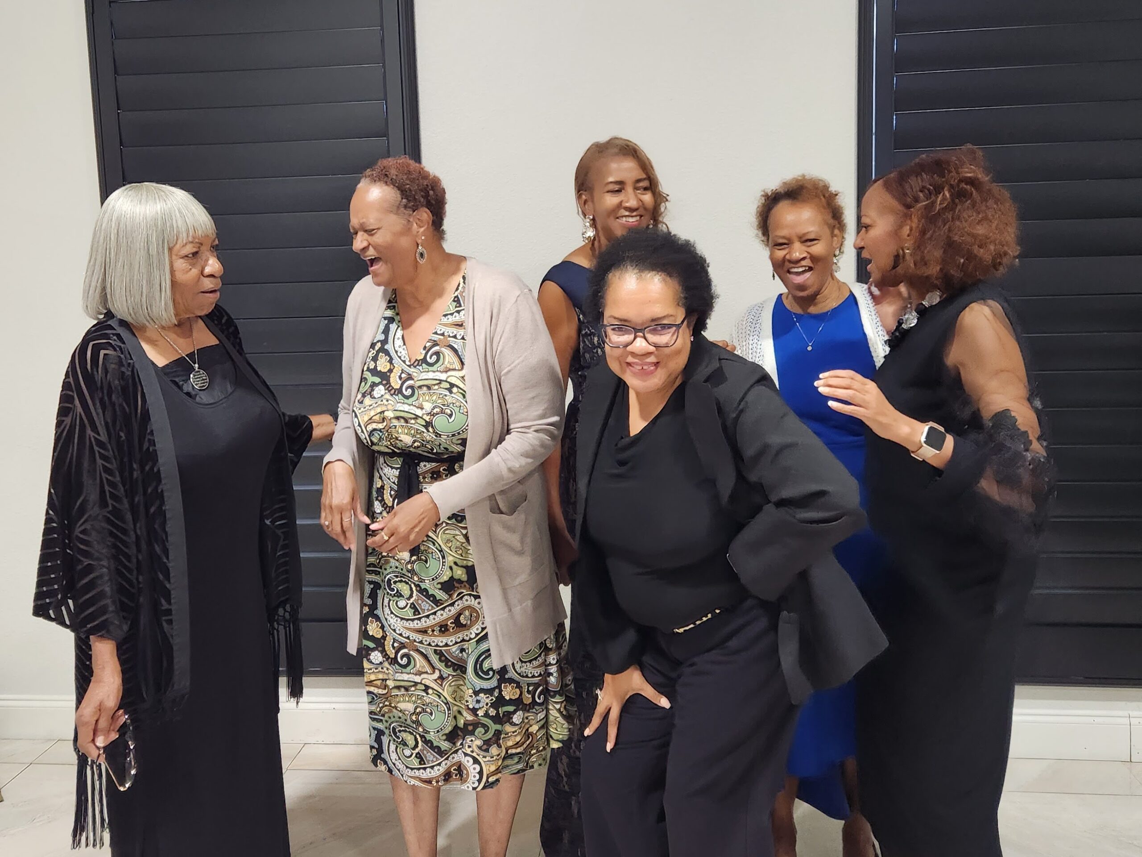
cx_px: 571
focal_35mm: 23
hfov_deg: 73.9
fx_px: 759
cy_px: 428
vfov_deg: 58.9
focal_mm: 5.4
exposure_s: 1/120
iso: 400
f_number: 1.8
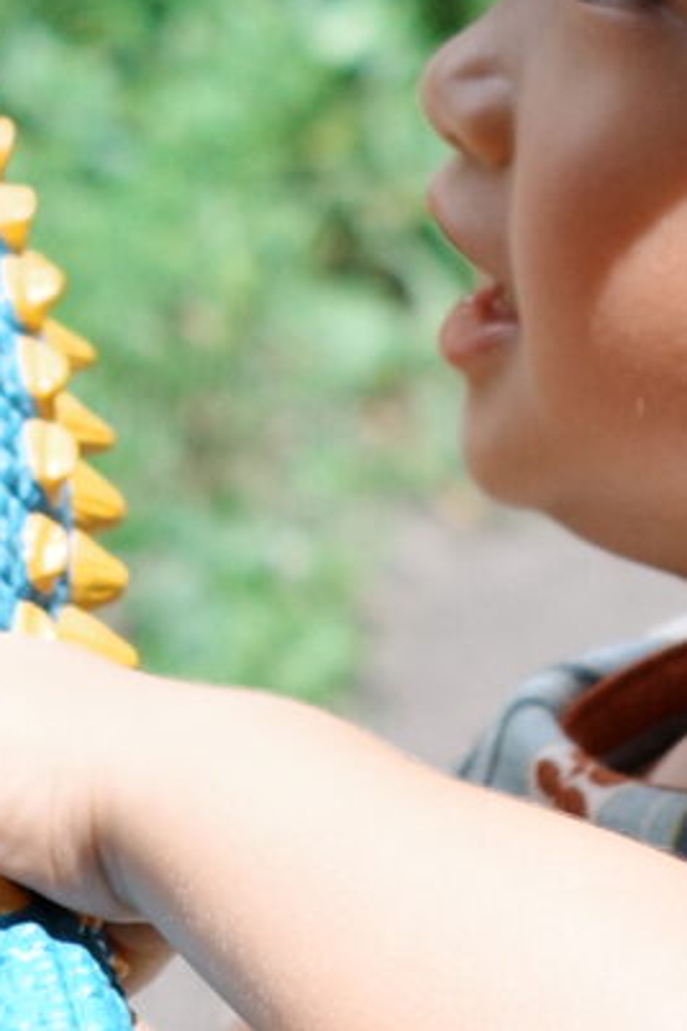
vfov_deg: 7.7
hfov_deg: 5.4
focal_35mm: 255
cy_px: -1059
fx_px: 7299
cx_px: -63
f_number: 2.8
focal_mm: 26
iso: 200
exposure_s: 1/800
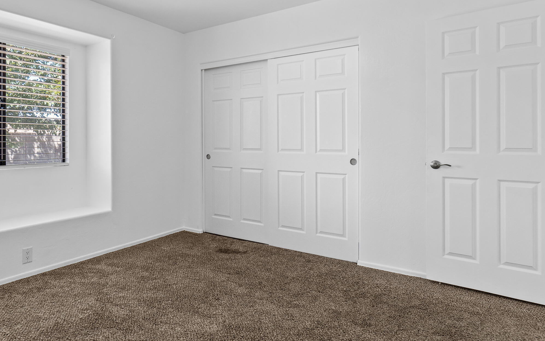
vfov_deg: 52.8
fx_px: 342
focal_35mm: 23
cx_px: 209
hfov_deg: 76.0
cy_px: 144
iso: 400
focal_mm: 10
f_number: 8
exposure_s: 1/25
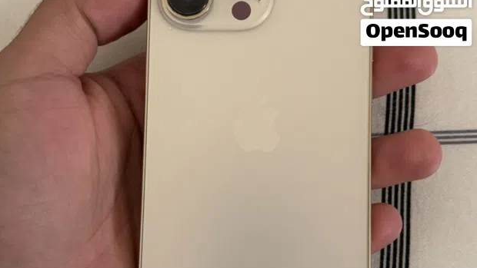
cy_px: 157
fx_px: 342
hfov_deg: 69.8
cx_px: 245
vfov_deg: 42.8
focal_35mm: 27
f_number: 1.78
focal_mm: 6.76
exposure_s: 1/60
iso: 500
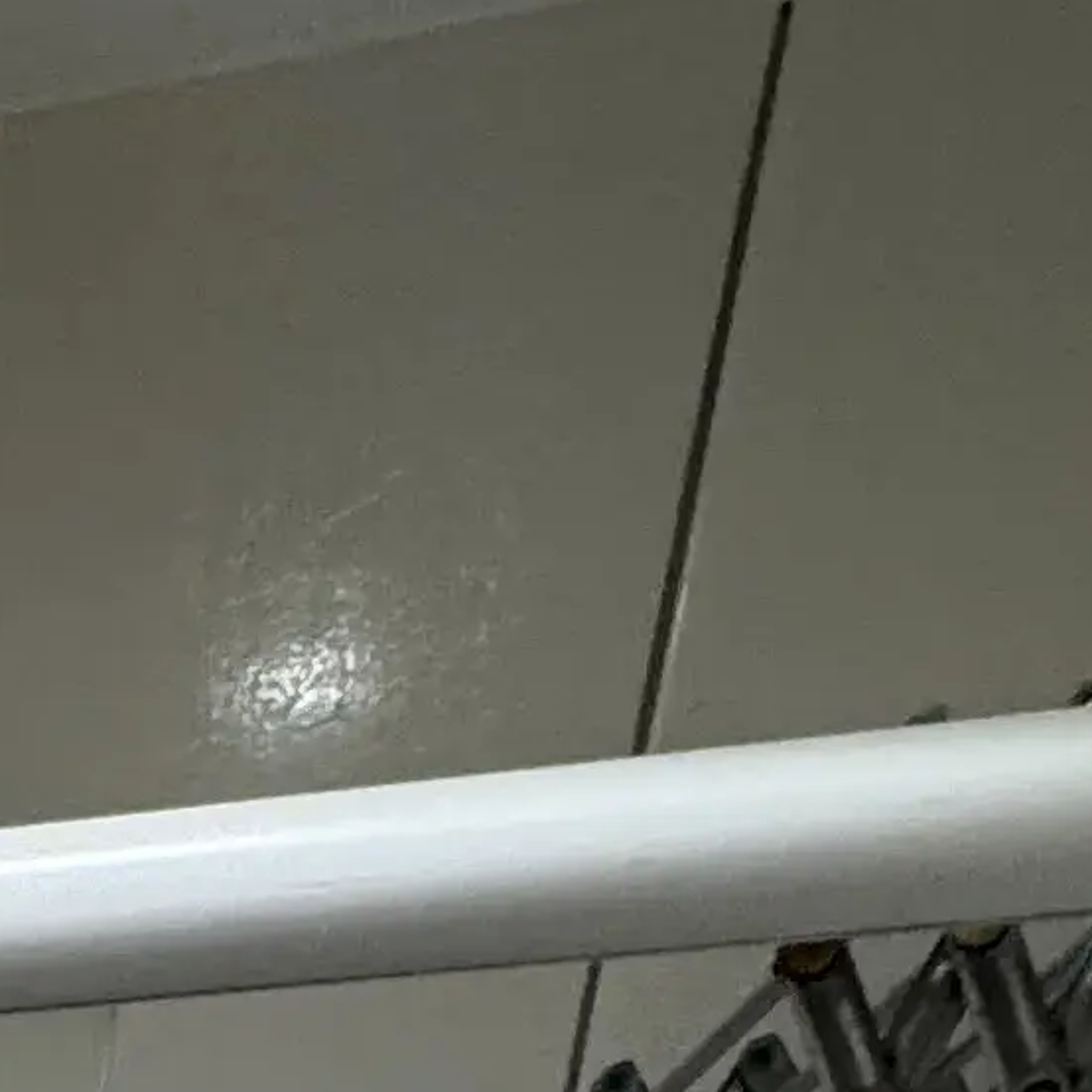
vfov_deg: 12.0
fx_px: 3212
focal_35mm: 90
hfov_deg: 14.7
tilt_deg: -23.7
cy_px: 3079
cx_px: -1291
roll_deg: +1.0
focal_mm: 2.22
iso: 250
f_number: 2.2
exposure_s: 1/60
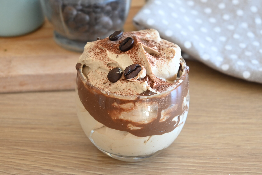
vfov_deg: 18.2
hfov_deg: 27.0
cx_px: 131
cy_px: 88
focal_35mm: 75
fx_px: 546
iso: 640
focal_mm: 50
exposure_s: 1/30
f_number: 7.1
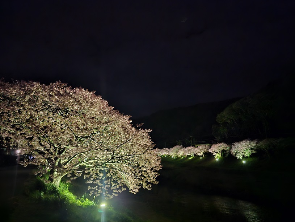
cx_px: 148
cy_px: 111
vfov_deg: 58.9
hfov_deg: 73.9
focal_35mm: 23
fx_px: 196
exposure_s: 1/8
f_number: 1.7
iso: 2000
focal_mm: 6.3
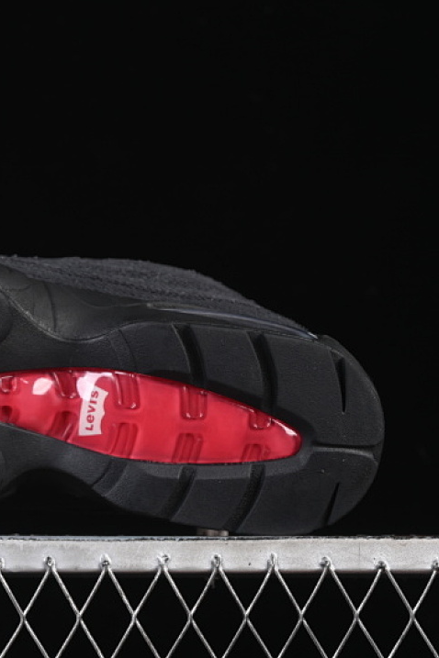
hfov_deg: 12.0
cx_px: 2
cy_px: 329
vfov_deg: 18.1
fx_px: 2067
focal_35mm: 113
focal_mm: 50
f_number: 6.3
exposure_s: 1/60
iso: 160
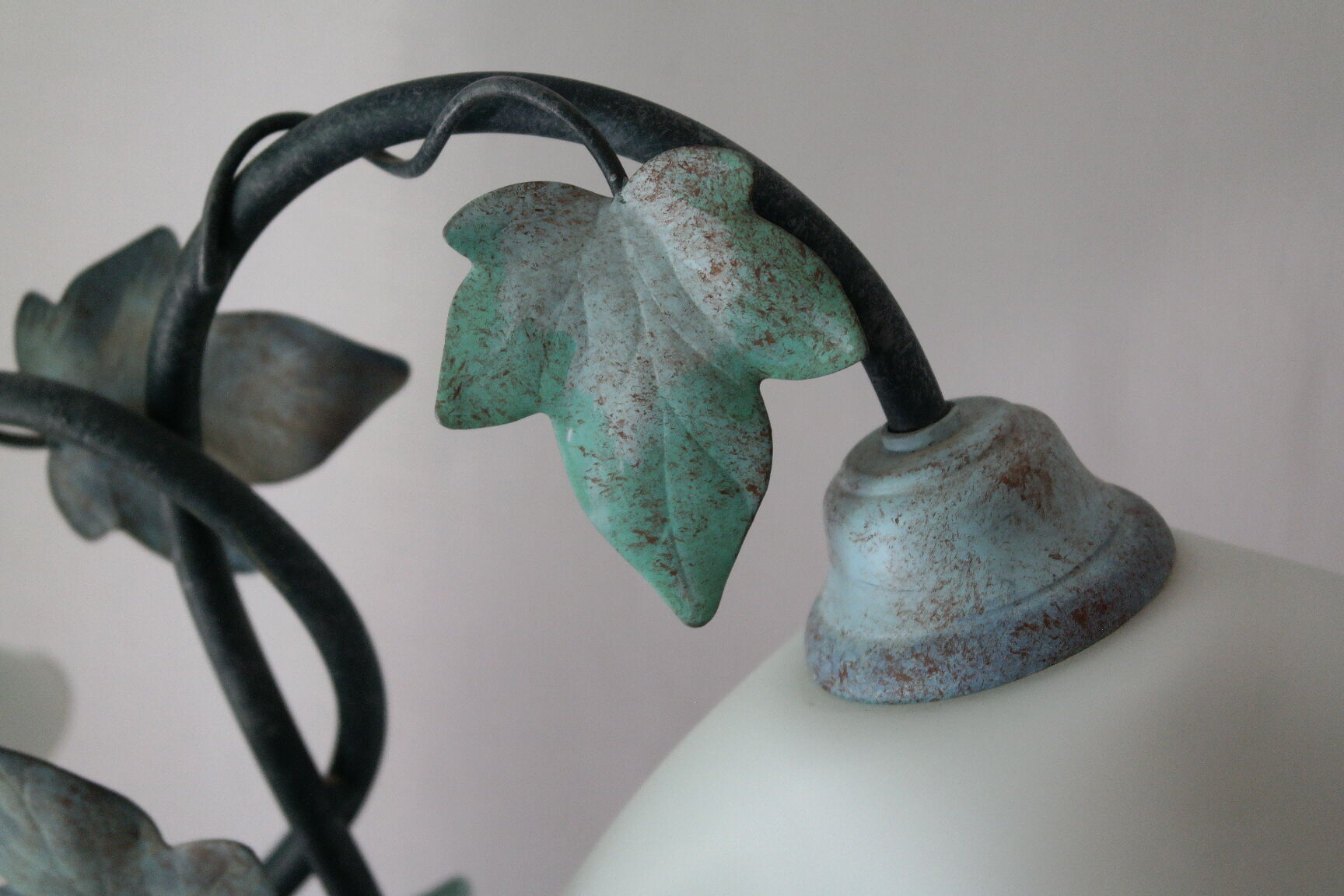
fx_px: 2576
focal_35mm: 69
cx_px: 672
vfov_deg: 19.7
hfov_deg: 29.2
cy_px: 448
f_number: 5
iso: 800
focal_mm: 45
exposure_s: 1/80
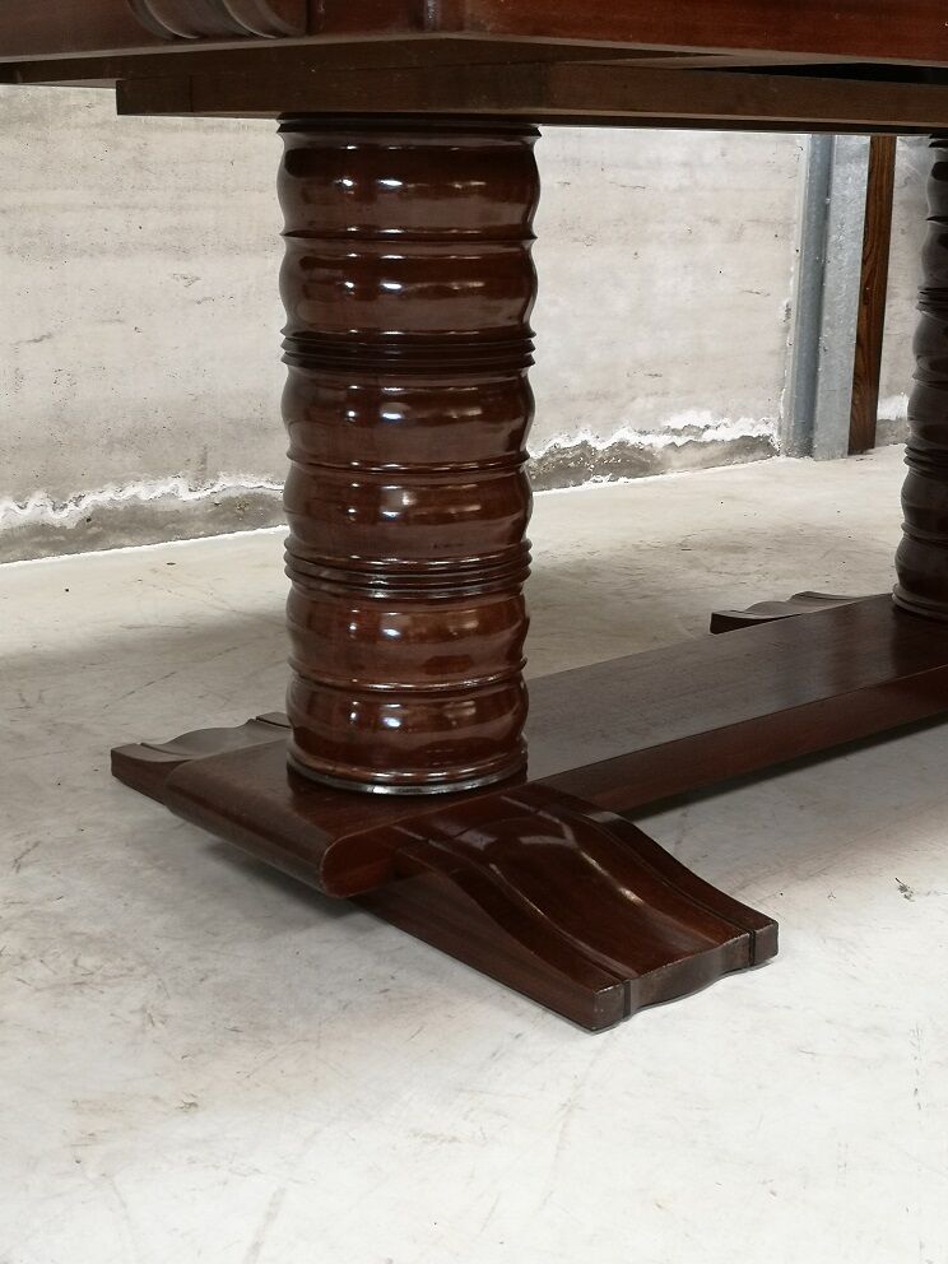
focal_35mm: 46
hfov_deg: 31.5
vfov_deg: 41.2
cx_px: 474
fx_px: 1680
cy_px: 632
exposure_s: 1/50
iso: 125
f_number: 1.8
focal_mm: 3.95
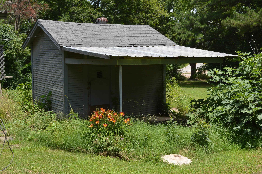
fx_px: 349
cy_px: 87
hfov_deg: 41.1
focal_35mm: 48
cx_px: 131
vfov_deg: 28.0
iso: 100
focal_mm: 32
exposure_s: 1/160
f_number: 6.3
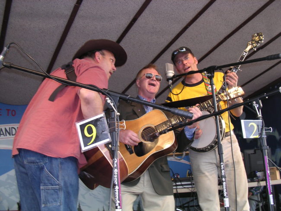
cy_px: 106
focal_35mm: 38
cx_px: 140
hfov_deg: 49.0
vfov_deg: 37.7
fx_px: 309
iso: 100
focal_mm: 5.8
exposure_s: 1/30
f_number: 2.8
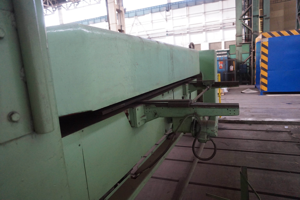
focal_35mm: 24
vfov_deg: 53.1
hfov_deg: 73.8
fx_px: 200
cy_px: 100
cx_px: 150
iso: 2000
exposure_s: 1/160
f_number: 3.5
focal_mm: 16
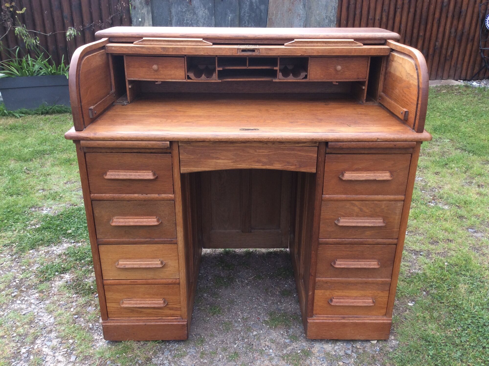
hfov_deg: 56.9
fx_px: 451
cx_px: 244
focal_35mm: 32
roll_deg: +1.0
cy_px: 183
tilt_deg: -25.0
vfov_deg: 44.1
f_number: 2.4
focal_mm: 3.3
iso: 32
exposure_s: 1/111
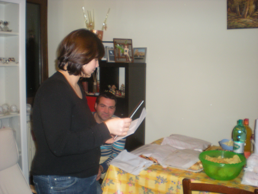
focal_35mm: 38
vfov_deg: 37.7
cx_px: 129
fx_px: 283
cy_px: 97
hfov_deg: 49.0
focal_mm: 6.3
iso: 231
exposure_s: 1/60
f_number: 3.1
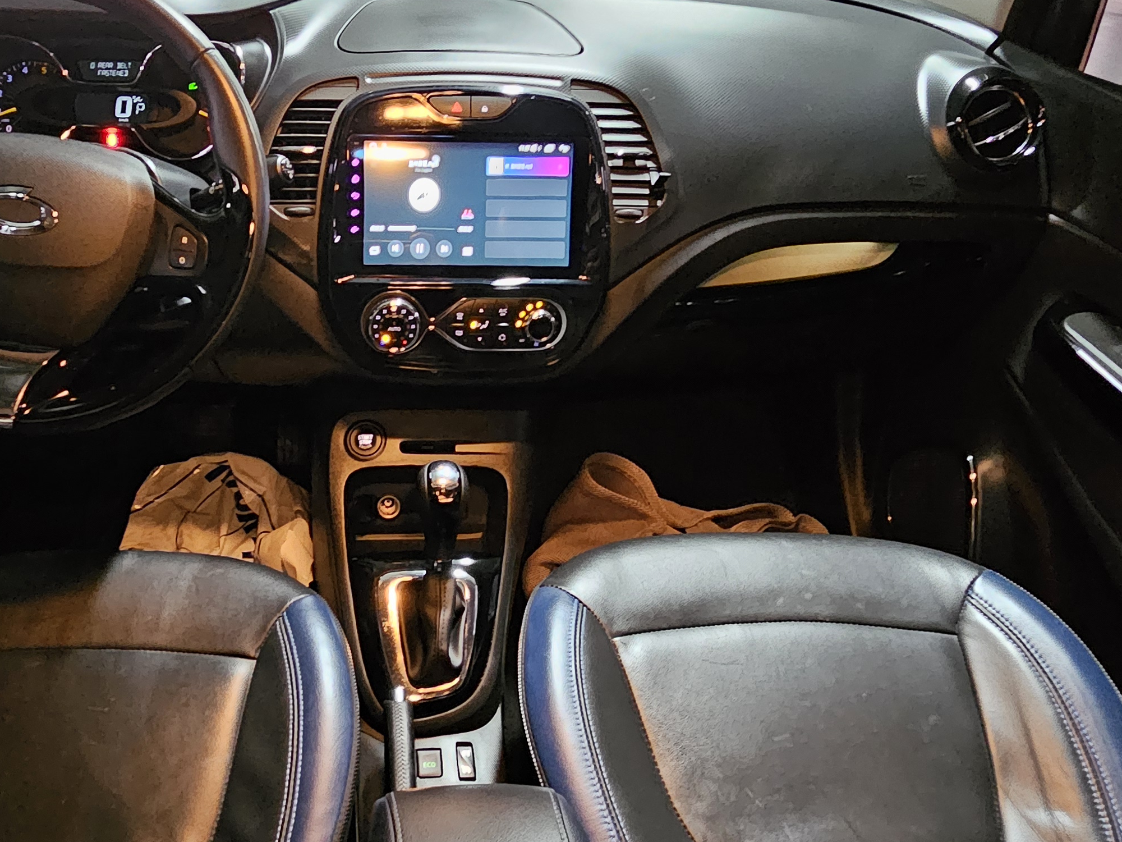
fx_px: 843
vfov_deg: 53.0
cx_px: 388
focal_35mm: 26
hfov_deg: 65.8
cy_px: 381
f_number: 2.2
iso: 1250
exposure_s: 1/24
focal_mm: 2.2
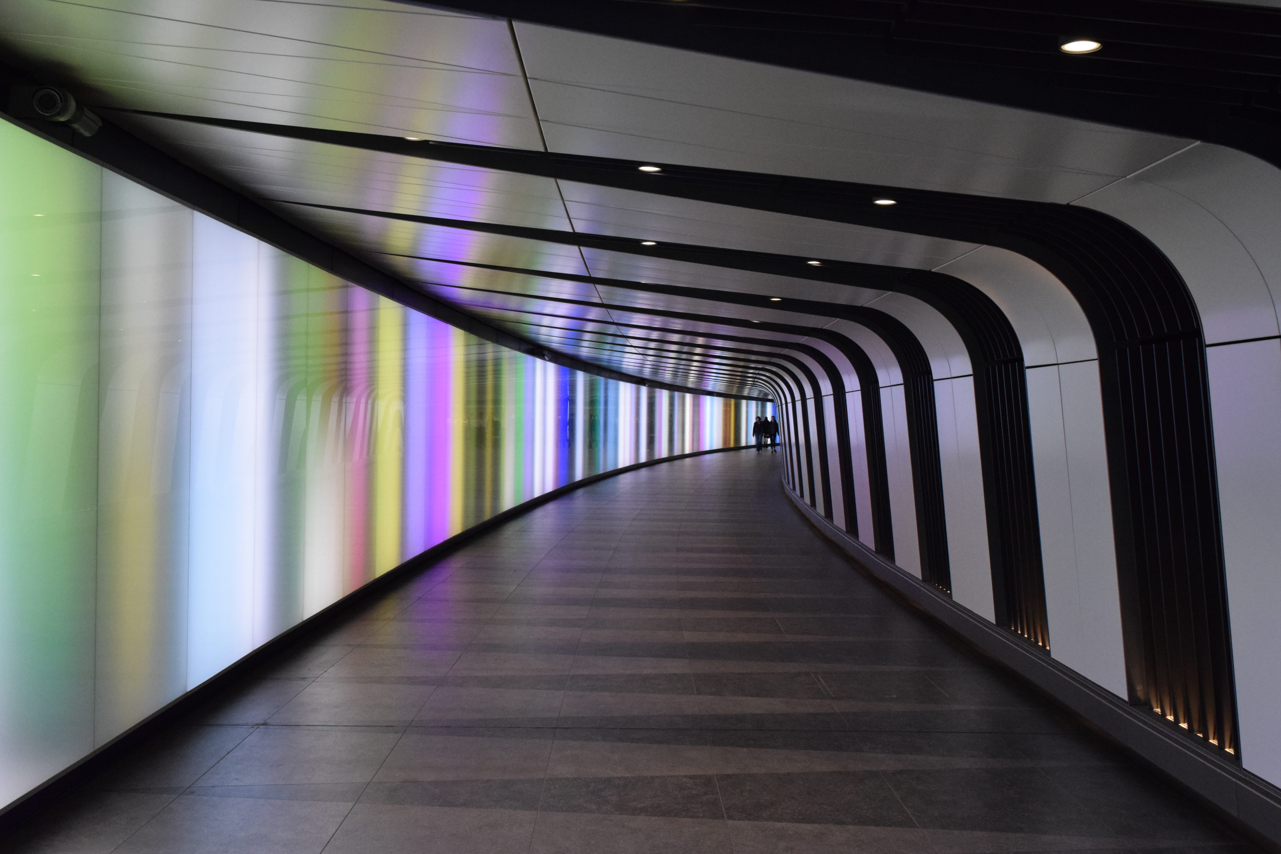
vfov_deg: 34.2
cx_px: 640
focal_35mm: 39
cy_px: 427
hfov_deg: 49.6
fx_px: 1388
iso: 3200
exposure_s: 1/250
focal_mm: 26
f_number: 8
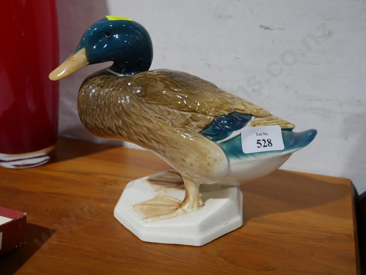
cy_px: 138
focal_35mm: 40
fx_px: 423
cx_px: 183
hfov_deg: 46.8
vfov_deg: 36.0
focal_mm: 20
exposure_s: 1/60
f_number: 5
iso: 500
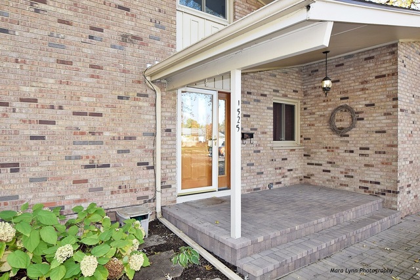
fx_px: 245
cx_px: 210
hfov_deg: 81.2
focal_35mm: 21
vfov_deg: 59.5
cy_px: 140
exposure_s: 1/125
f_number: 5.6
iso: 400
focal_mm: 14
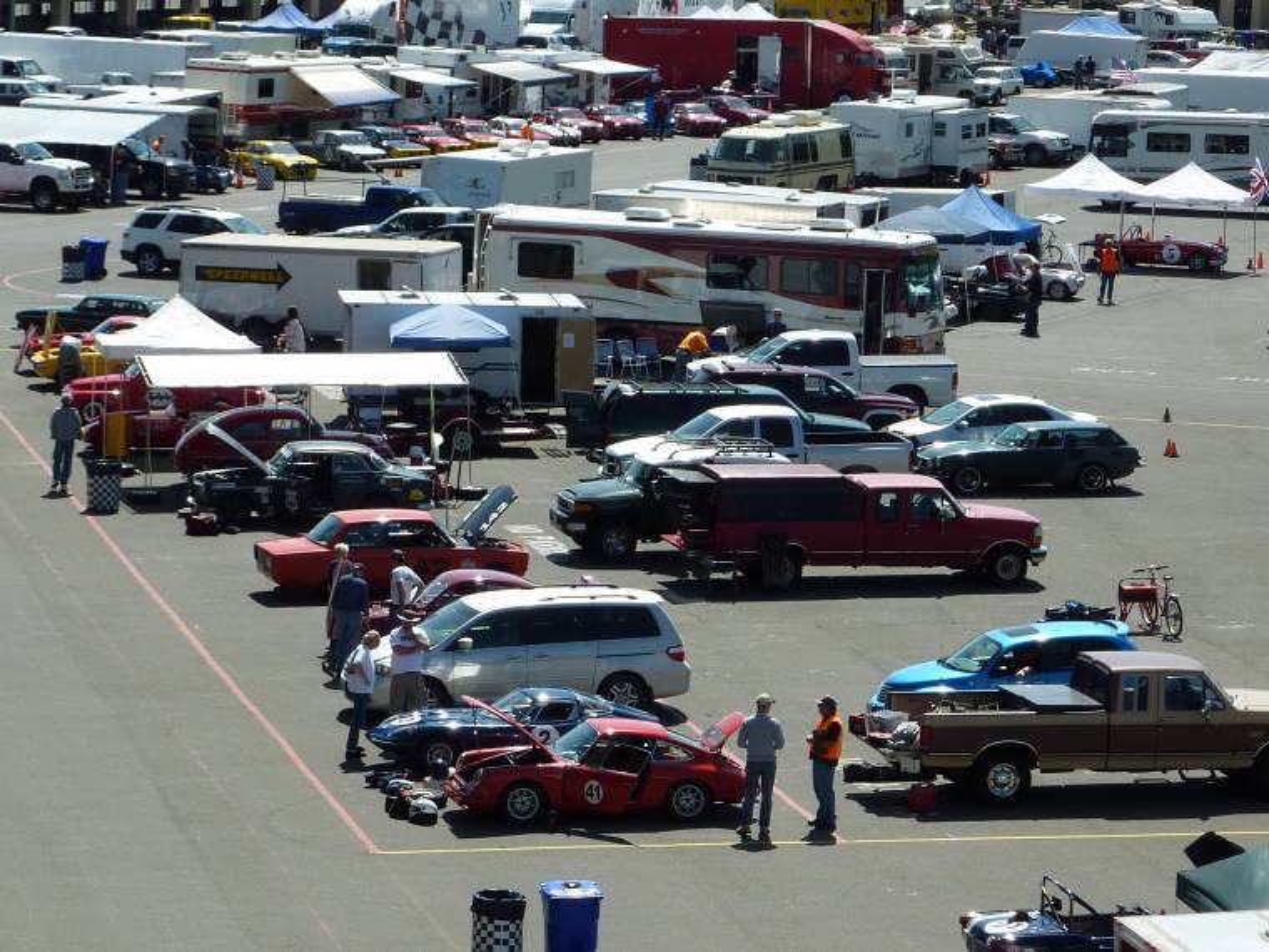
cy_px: 476
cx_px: 634
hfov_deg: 13.3
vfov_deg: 10.0
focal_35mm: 149
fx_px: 5462
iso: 80
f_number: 5
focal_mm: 17
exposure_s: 1/640
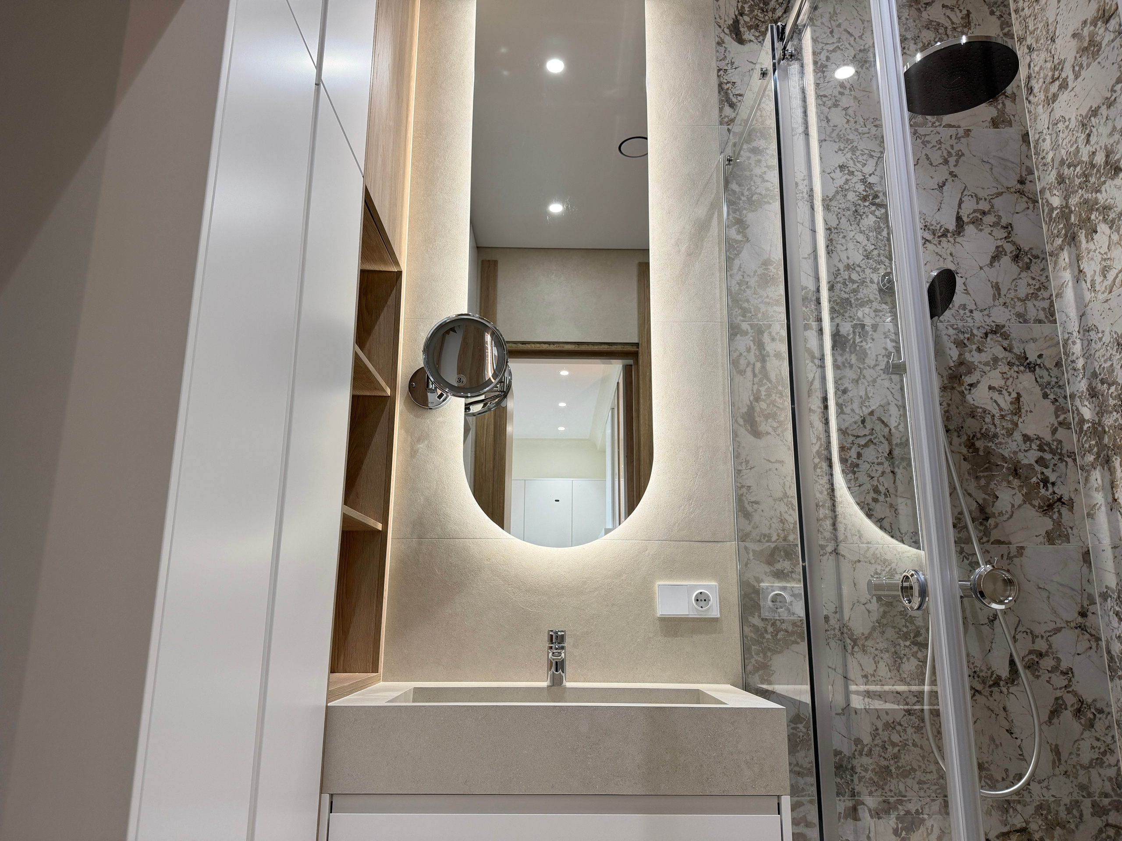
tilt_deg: +13.0
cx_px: 561
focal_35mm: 24
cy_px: 420
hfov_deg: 71.6
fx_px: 778
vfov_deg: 56.8
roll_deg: -0.3
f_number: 1.78
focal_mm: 6.76
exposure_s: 1/100
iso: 160
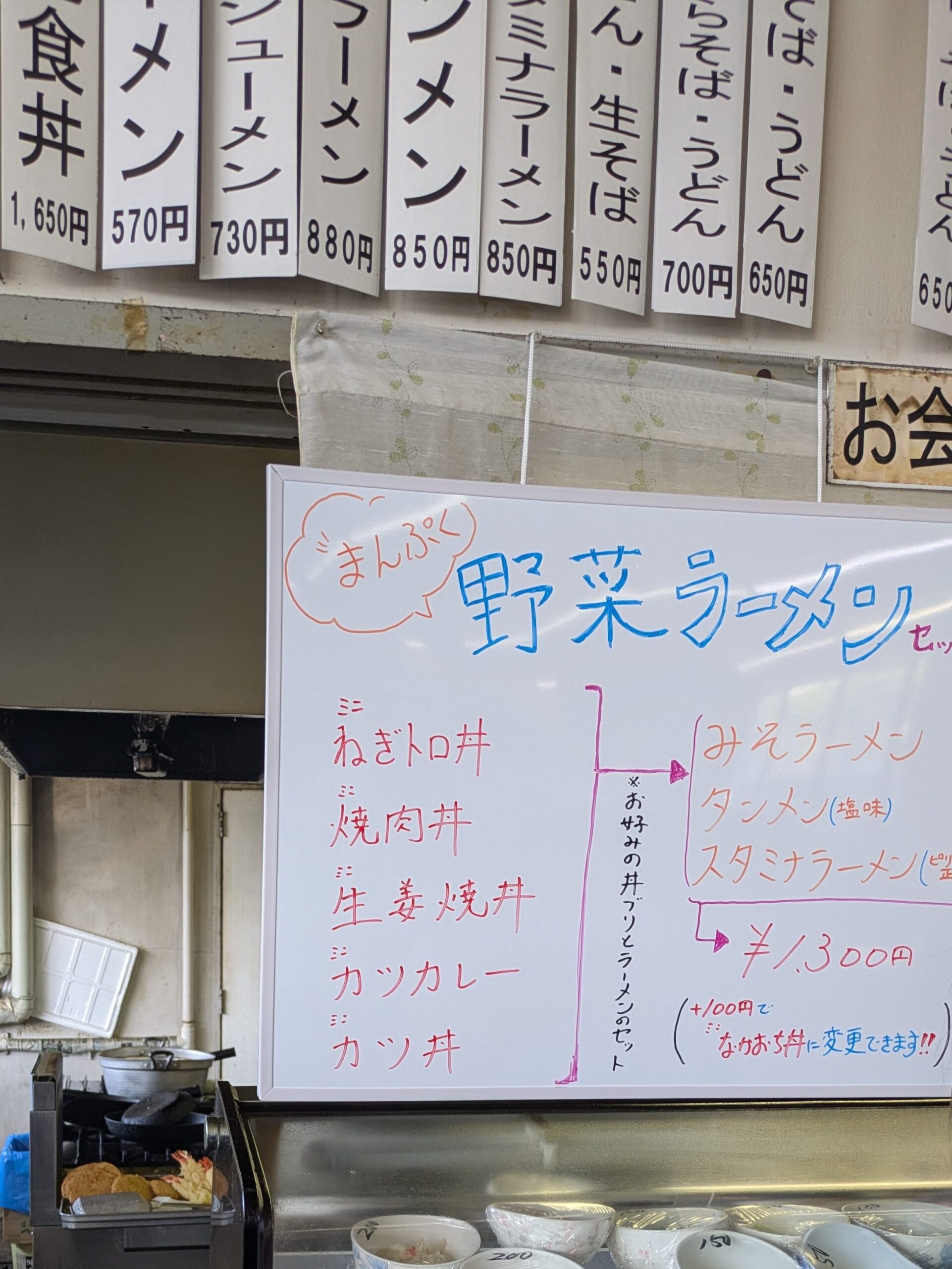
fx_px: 916
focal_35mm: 25
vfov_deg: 69.4
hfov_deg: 54.9
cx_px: 476
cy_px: 634
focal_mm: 5.43
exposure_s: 1/100
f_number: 1.89
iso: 72
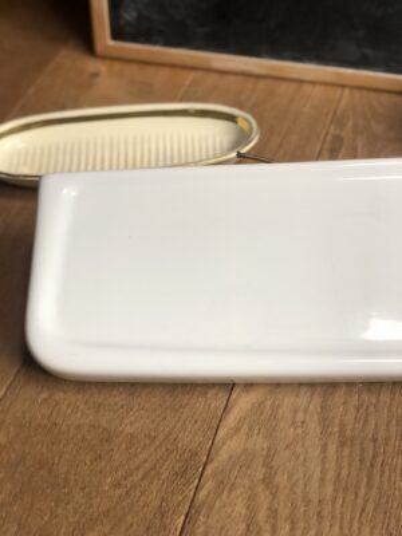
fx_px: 805
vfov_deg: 36.8
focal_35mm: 52
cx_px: 201
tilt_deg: -45.2
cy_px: 268
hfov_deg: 28.0
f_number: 2.4
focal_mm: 6
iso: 80
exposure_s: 1/60
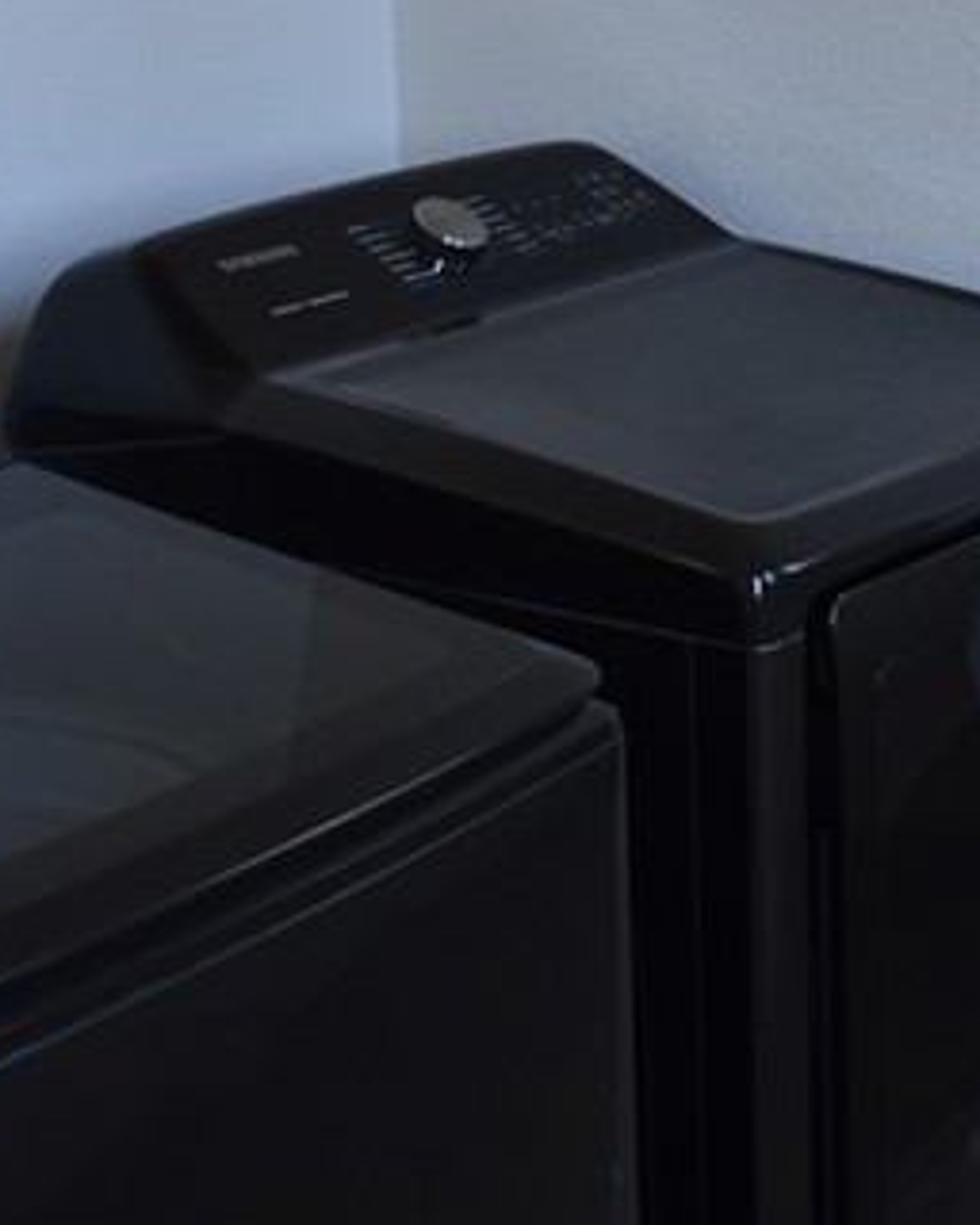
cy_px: 186
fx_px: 3263
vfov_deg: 20.9
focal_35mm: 90
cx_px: 930
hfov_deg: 16.8
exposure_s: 1/125
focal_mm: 20
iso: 800
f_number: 3.5
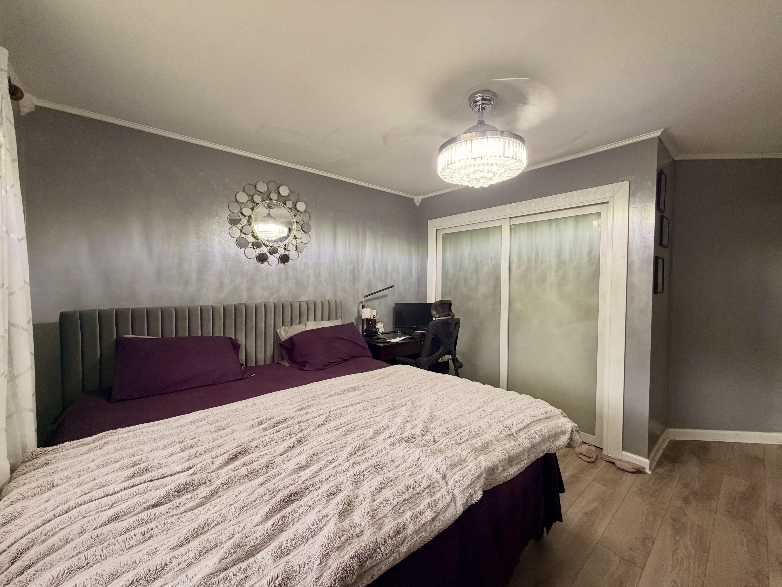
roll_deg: -0.1
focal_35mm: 14
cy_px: 294
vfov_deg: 85.7
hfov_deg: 102.1
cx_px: 391
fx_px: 316
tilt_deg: -0.7
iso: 320
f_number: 2.2
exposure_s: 1/60
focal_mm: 2.22
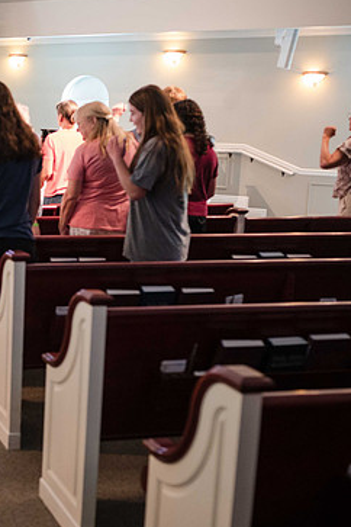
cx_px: -64
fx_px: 892
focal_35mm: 61
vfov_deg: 32.9
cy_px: 275
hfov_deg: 20.8
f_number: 2.8
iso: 2500
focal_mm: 35
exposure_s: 1/125
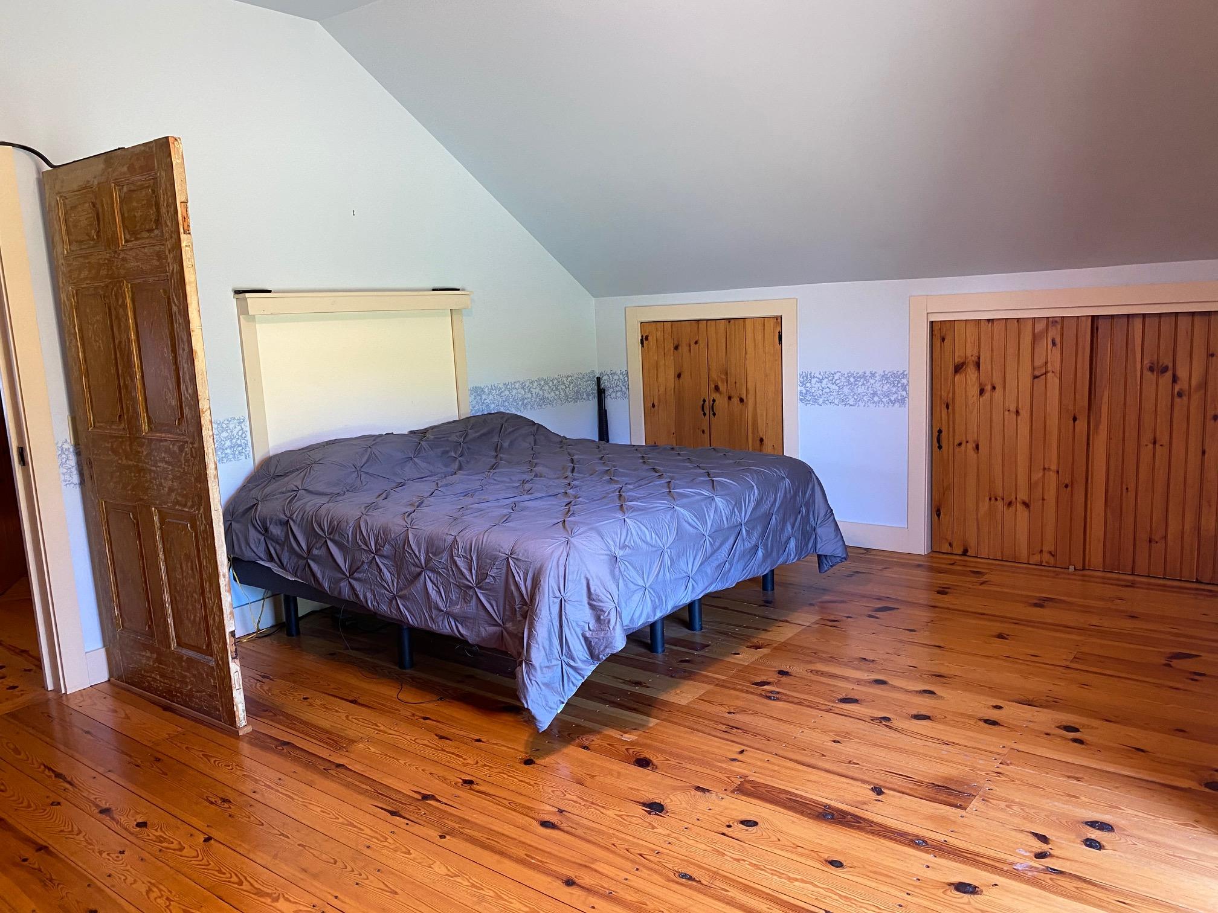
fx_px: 915
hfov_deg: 67.3
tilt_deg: -10.0
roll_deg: +2.7
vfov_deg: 53.1
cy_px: 456
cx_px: 609
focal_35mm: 26
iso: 160
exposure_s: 1/60
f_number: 1.8
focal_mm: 4.25
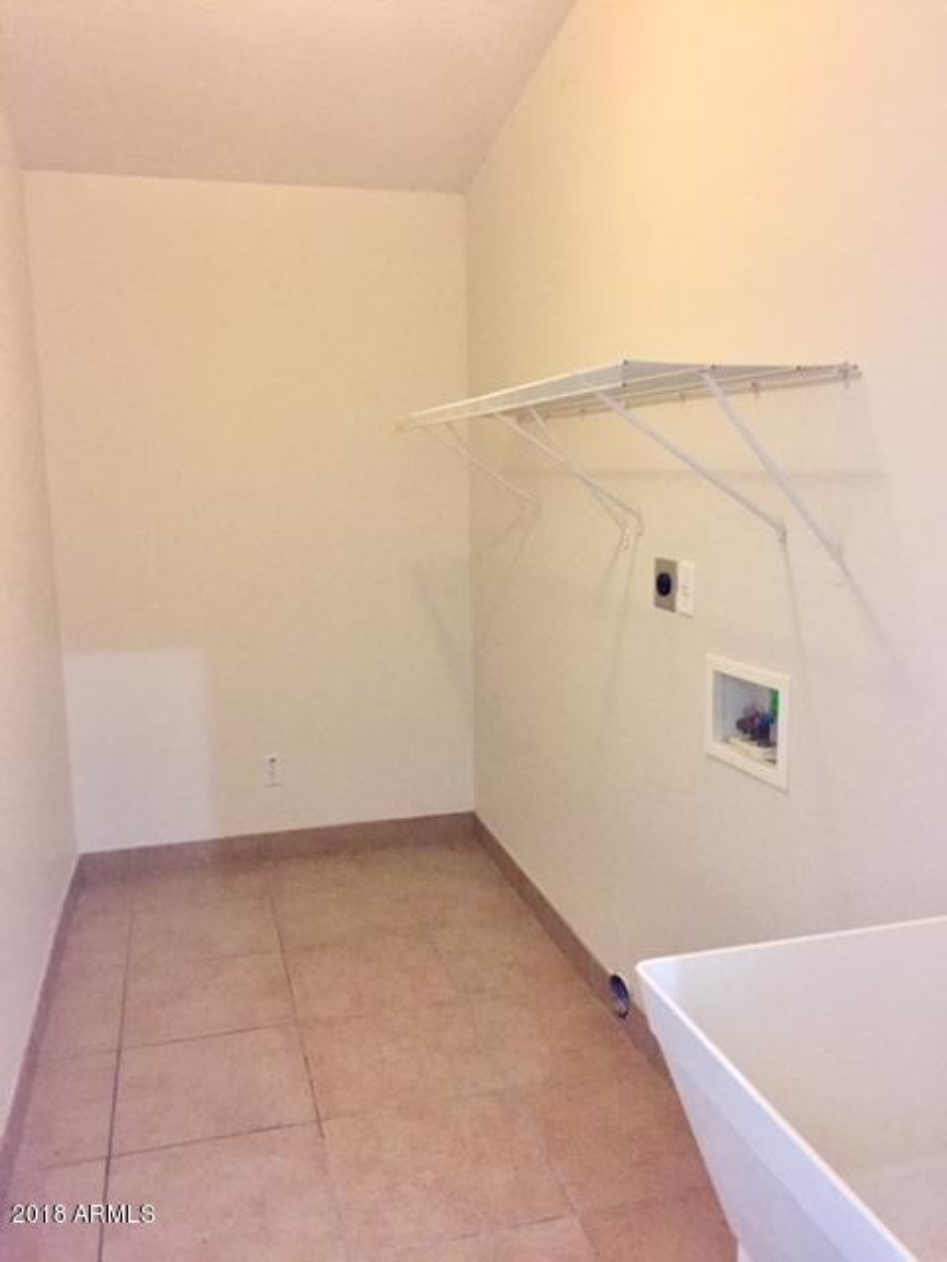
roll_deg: +1.3
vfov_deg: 61.7
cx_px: 474
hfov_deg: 48.2
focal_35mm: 29
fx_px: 1058
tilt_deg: -8.7
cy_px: 631
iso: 320
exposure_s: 1/15
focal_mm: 4.15
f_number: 2.2
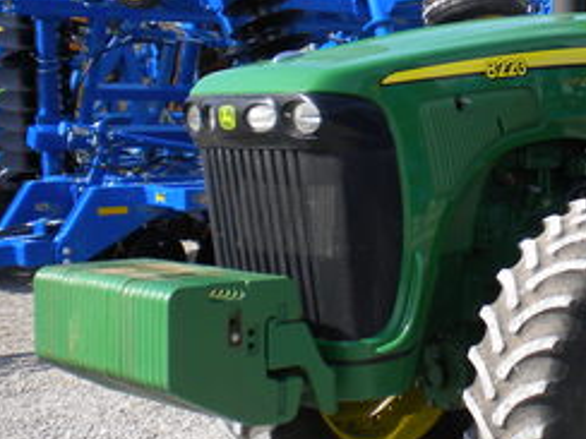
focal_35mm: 78
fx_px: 1320
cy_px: 214
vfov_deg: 18.9
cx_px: 627
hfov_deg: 23.6
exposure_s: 1/434
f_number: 4.6
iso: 80
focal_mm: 6.3
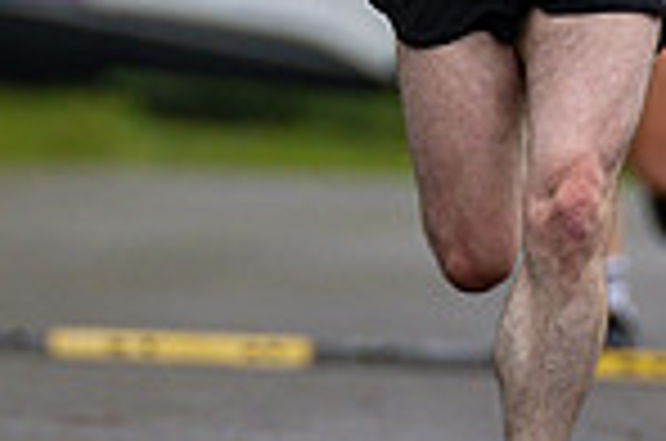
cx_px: 544
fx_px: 32656
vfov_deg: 0.8
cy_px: -288
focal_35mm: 1769
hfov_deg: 1.2
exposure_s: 1/1600
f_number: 2.8
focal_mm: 300
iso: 280
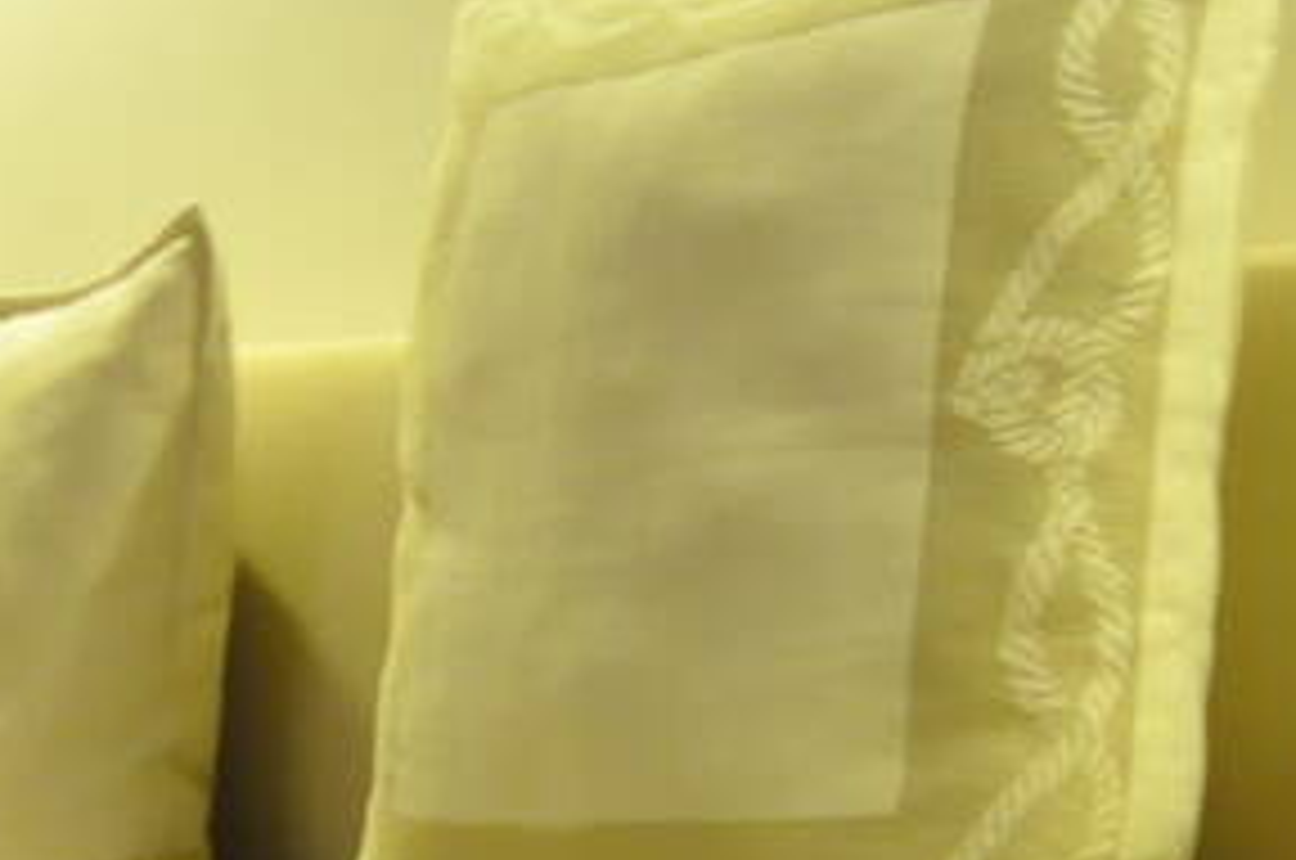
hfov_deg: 20.4
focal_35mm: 100
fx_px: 3594
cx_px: 414
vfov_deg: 13.6
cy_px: 610
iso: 1600
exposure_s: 1/20
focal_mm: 12
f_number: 4.5
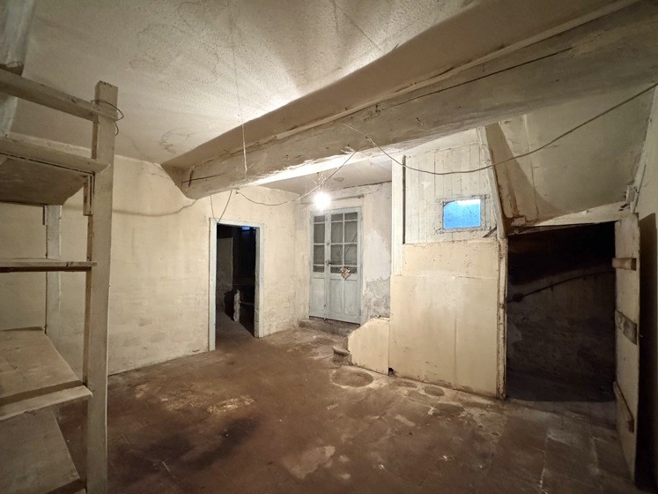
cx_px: 322
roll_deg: -0.4
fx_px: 285
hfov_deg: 98.2
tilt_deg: +1.2
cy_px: 254
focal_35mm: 15
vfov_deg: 81.7
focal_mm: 2.22
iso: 1250
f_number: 2.2
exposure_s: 1/50
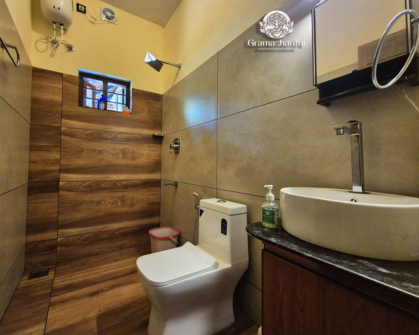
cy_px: 164
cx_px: 188
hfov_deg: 100.4
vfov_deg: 88.0
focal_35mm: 14
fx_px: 174
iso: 1000
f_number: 2.2
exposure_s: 1/50
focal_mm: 2.2
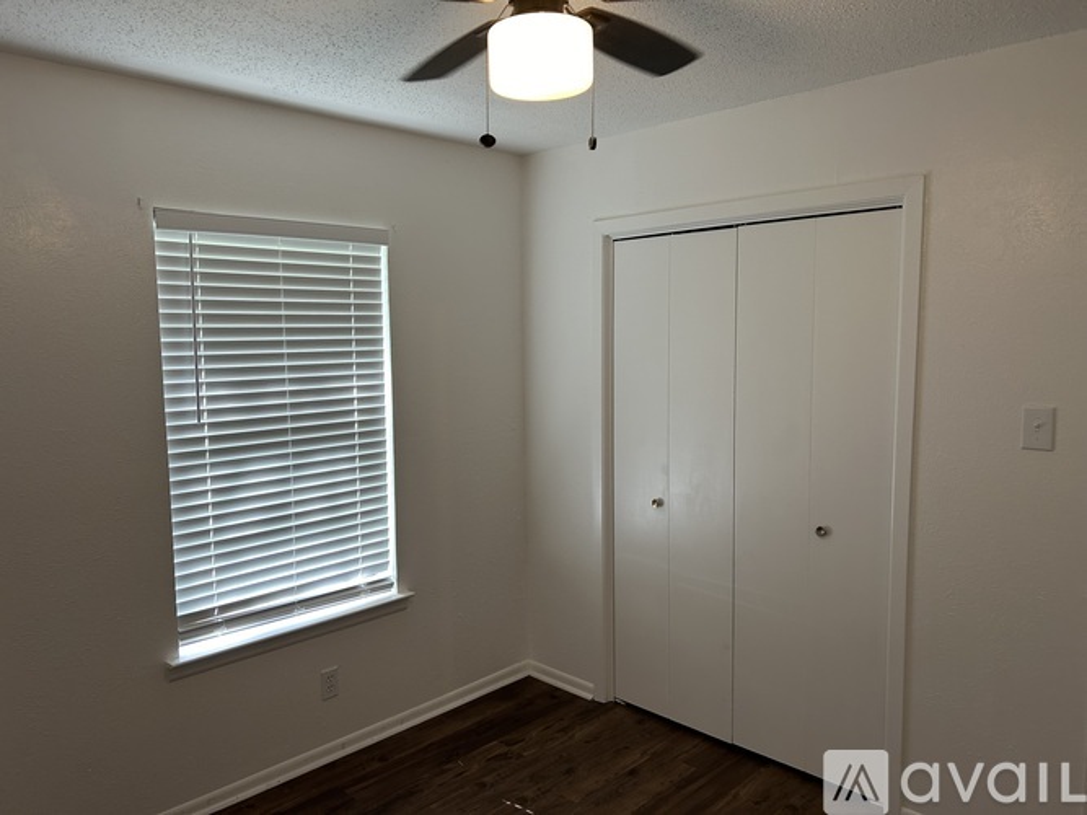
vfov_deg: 53.0
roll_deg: +0.5
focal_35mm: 26
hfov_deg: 67.3
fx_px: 816
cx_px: 544
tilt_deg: -5.0
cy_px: 408
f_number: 1.5
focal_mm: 5.7
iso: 80
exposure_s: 1/120
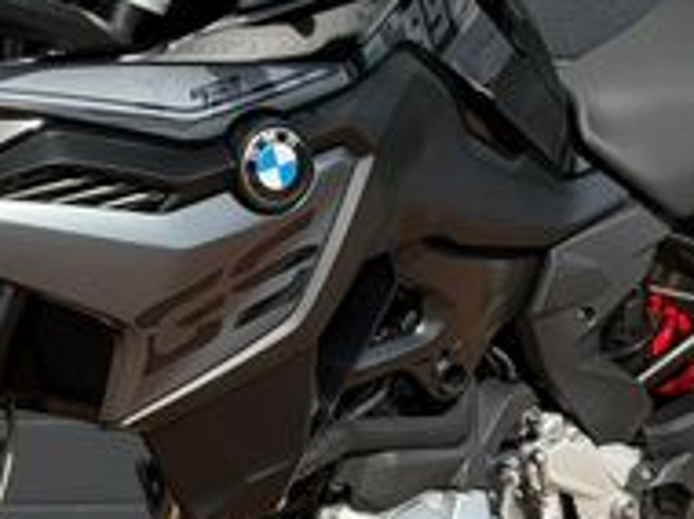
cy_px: 336
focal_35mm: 162
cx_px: 281
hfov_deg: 12.2
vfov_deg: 9.1
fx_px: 3244
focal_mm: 6.76
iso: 80
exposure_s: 1/1608
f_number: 1.78
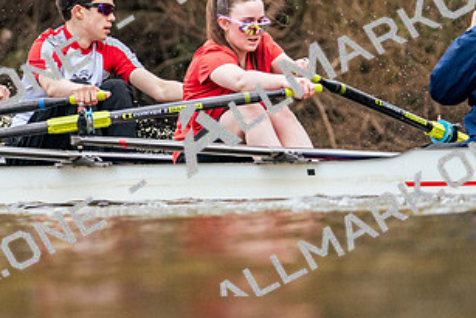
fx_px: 7937
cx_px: 47
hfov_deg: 3.4
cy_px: 30
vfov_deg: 2.3
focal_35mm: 600
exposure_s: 1/2000
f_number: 6.3
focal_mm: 318
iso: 5000
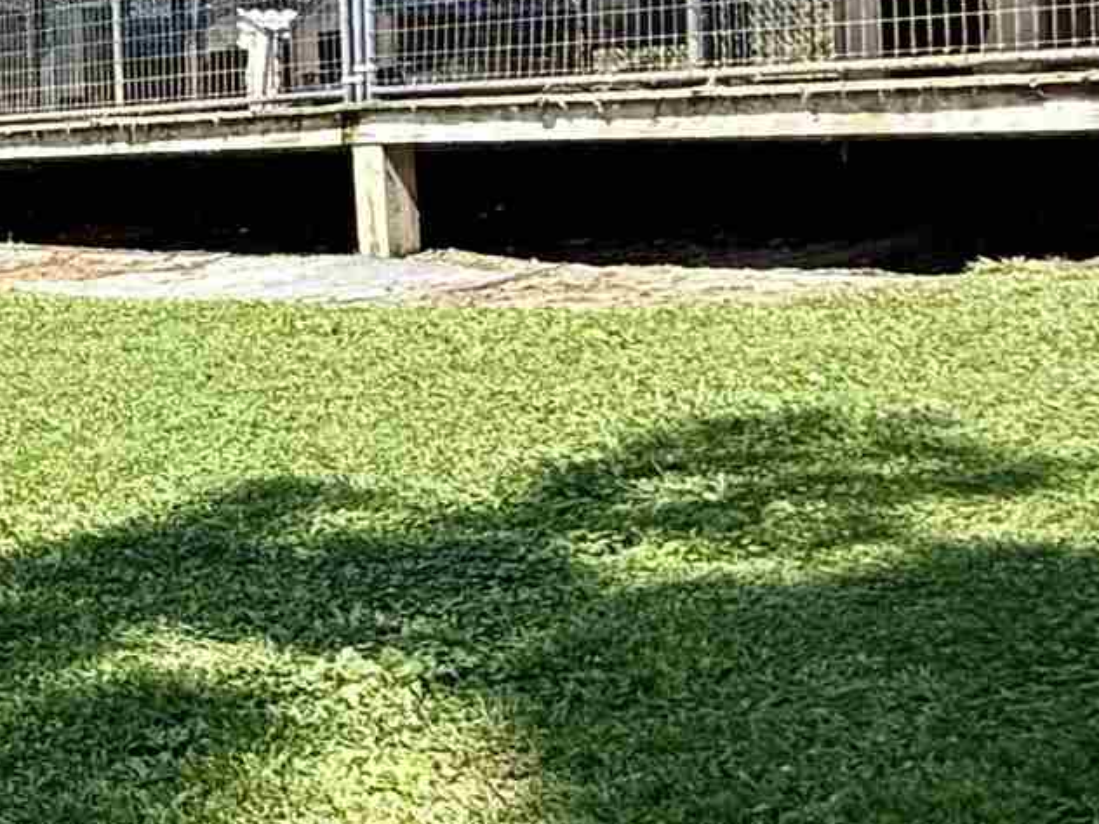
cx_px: -1294
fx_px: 2159
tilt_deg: +2.5
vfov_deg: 21.3
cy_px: 141
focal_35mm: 68
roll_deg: +0.0
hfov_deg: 17.0
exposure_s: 1/955
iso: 50
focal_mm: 2.22
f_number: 2.2
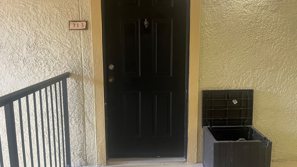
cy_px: 75
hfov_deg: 66.1
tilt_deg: -6.0
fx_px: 228
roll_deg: +1.4
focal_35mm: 29
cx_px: 148
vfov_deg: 40.1
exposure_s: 1/60
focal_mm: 5.1
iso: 400
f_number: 1.6
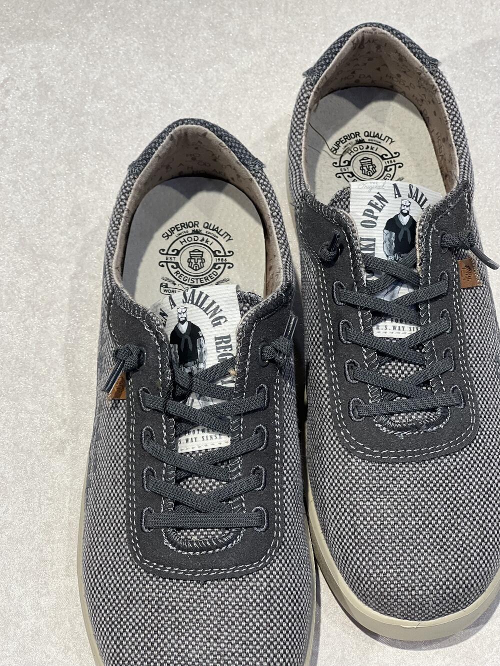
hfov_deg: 19.1
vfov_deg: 25.3
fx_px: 1483
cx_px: 250
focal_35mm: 77
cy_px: 333
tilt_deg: -61.0
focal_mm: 9
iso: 100
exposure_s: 1/100
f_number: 2.8
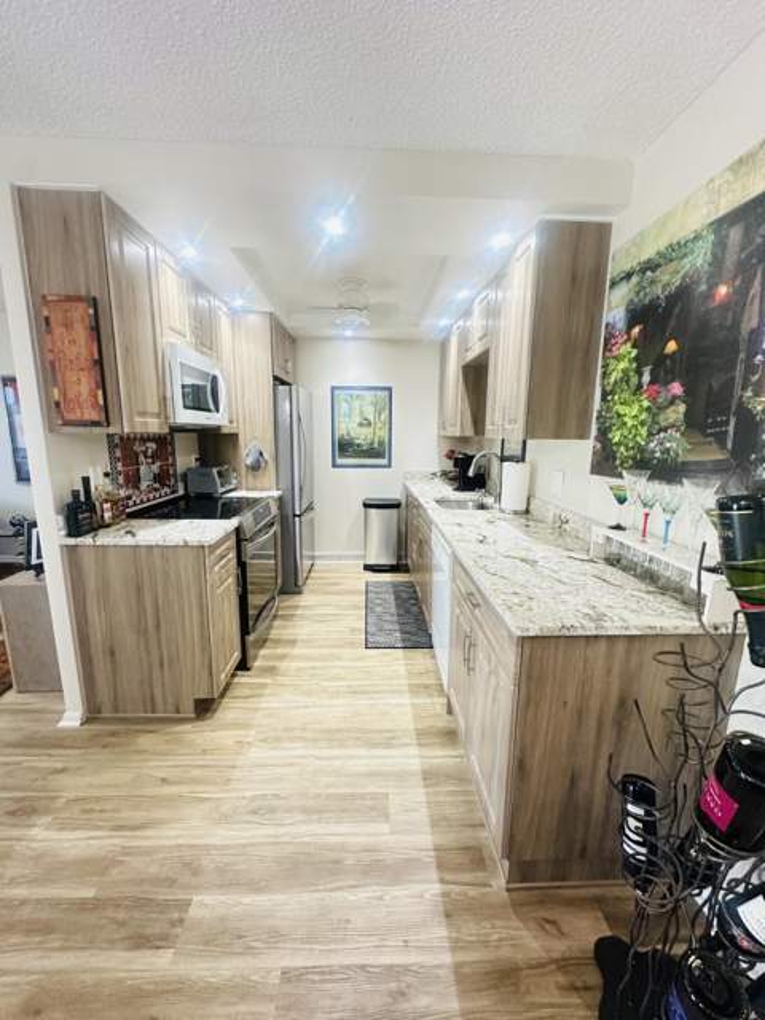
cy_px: 510
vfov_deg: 102.1
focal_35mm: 14
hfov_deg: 85.7
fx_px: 413
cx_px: 382
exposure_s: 1/60
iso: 400
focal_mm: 2.22
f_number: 2.2
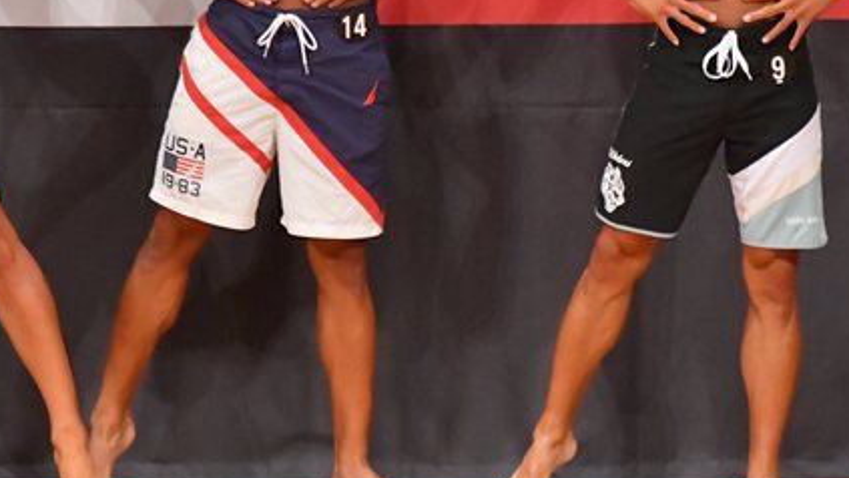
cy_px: 90
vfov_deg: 2.1
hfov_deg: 3.7
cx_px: 274
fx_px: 12968
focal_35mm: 576
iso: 11400
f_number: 5.6
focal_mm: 200
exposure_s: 1/400
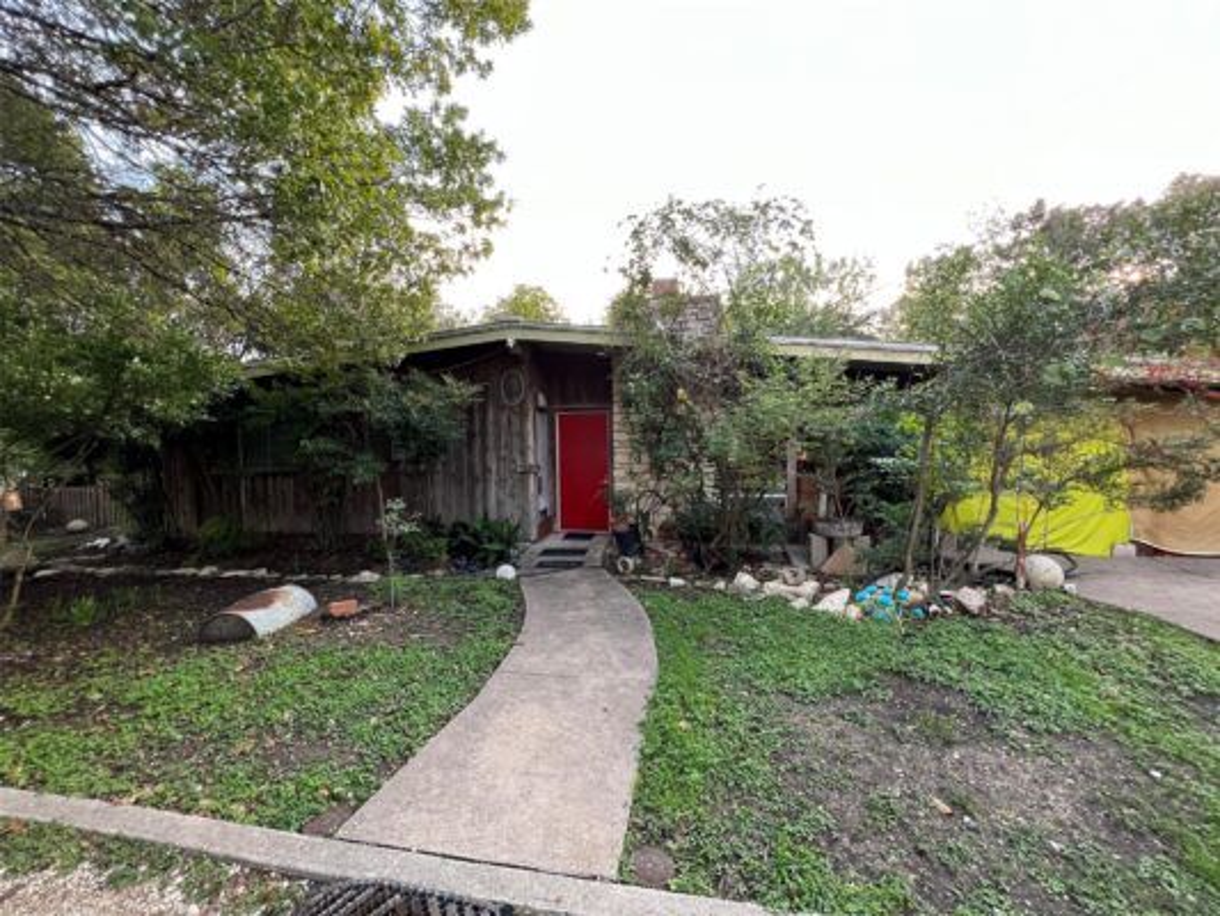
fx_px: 458
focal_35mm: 13
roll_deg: +0.6
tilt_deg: -3.6
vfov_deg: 89.9
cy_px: 458
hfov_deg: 106.2
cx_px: 610
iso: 100
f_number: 1.8
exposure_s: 1/99
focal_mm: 1.57
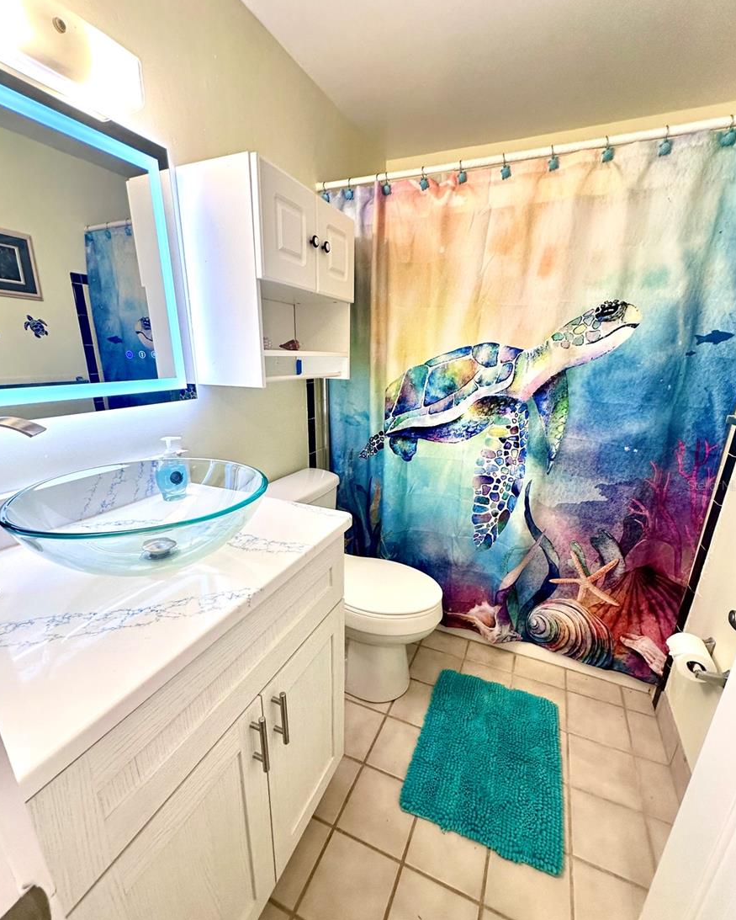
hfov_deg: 84.1
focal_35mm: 15
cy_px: 485
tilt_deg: -17.2
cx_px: 368
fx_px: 408
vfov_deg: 96.7
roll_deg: -1.6
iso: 125
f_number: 2.2
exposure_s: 1/120
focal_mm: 2.22
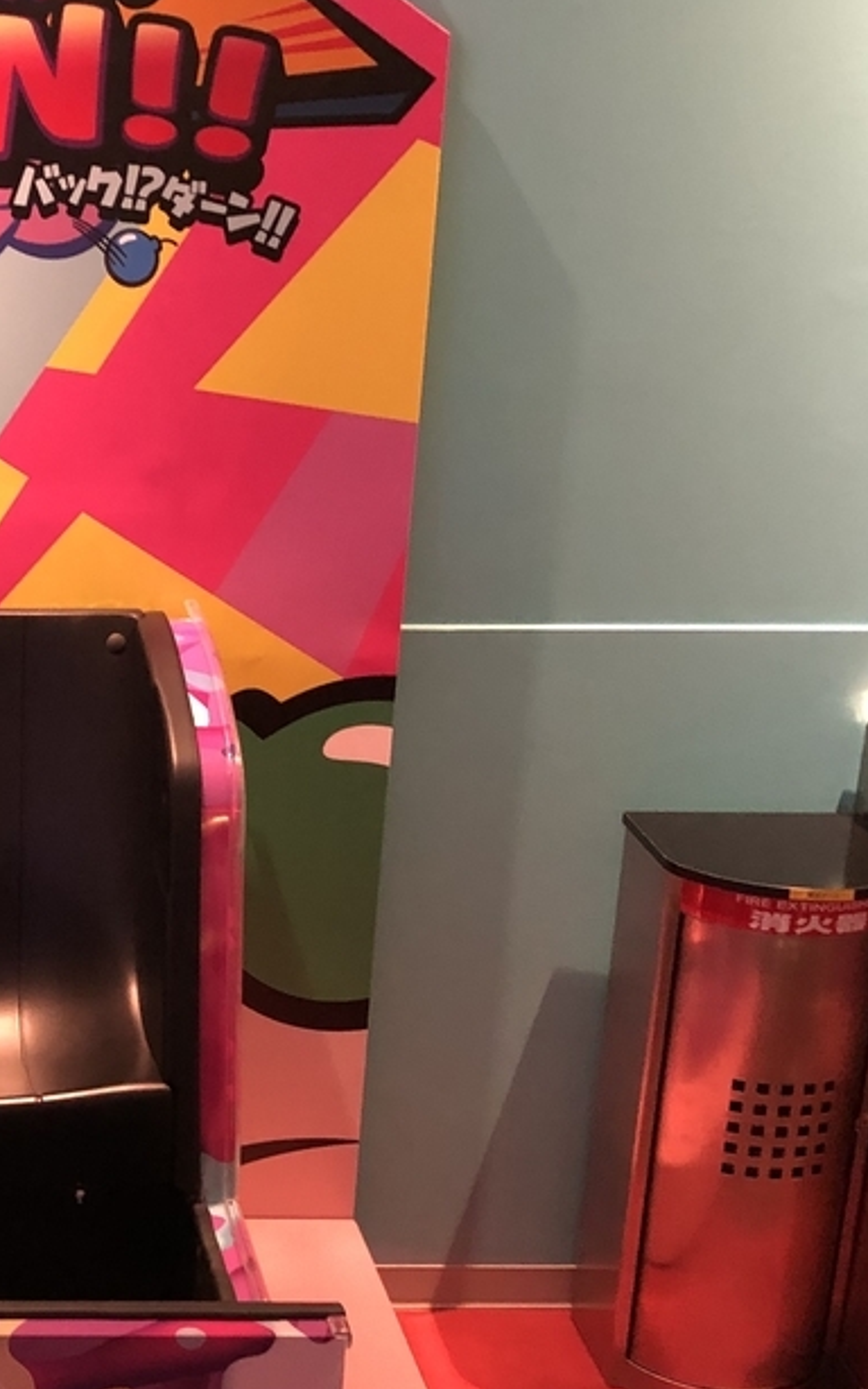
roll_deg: -0.6
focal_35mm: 58
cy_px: 894
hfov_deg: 21.4
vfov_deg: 34.9
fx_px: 2194
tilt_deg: -17.2
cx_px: -61
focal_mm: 4
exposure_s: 1/6
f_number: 1.8
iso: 100
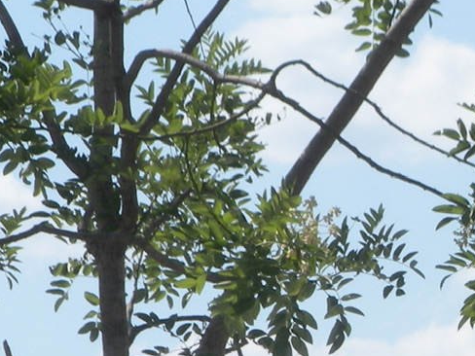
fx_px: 6971
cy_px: 649
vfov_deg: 2.9
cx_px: 698
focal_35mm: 508
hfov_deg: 3.9
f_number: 5.3
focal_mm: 21.2
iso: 64
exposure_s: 1/338
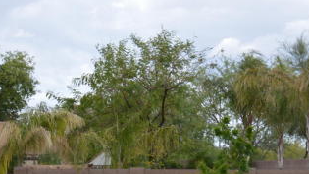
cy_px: 241
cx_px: -20
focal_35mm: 161
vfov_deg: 7.4
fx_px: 1319
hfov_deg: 13.1
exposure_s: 1/200
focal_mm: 28
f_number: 5
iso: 100
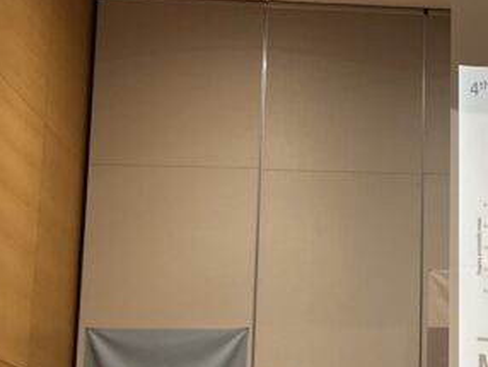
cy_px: 306
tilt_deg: +10.6
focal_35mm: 93
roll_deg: +2.2
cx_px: 710
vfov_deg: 15.8
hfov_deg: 18.8
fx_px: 1312
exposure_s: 1/120
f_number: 1.6
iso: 125
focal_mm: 5.1
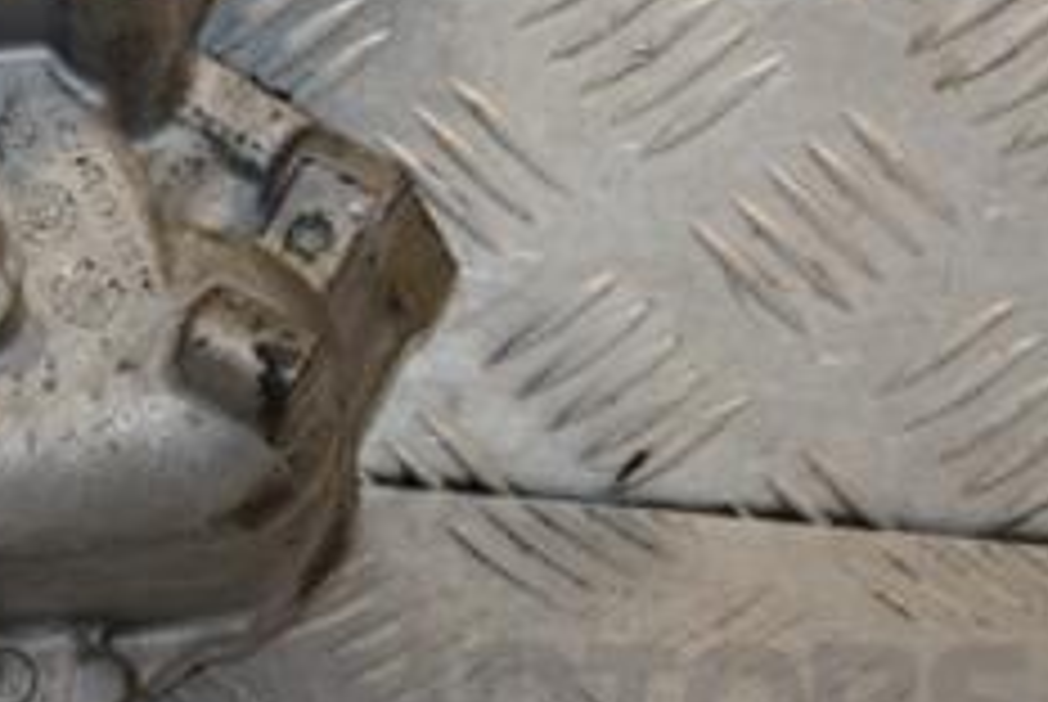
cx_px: -229
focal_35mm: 239
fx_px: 6966
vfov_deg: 5.8
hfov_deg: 8.5
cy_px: 112
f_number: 7.1
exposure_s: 1/200
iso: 800
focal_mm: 62
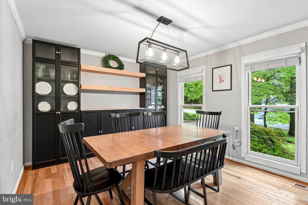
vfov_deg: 73.7
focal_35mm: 16
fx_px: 137
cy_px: 102
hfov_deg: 96.7
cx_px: 154
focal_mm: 16
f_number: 8
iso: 400
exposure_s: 1/3.33
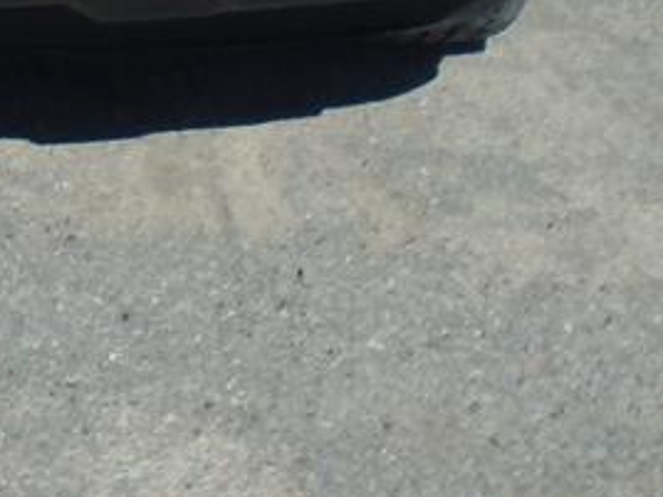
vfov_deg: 11.4
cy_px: -299
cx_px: -287
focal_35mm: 124
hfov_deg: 14.9
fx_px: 2375
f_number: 8
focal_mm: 4.6
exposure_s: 1/400
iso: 100
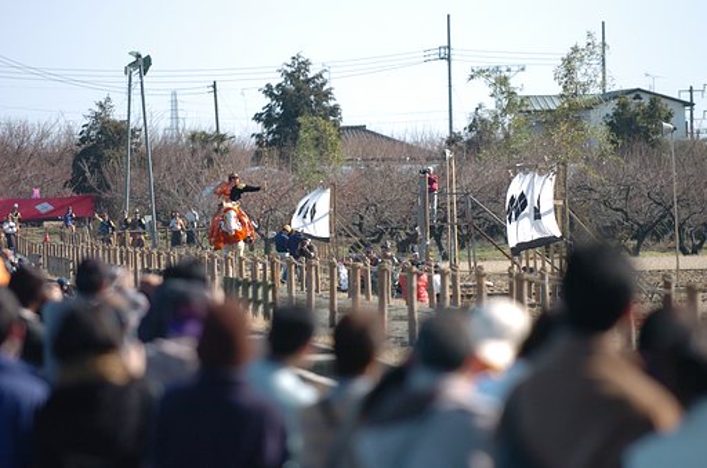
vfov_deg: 4.6
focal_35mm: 300
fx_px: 5879
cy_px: 234
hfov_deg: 6.9
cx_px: 354
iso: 200
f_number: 2.8
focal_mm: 200
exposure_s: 1/1600
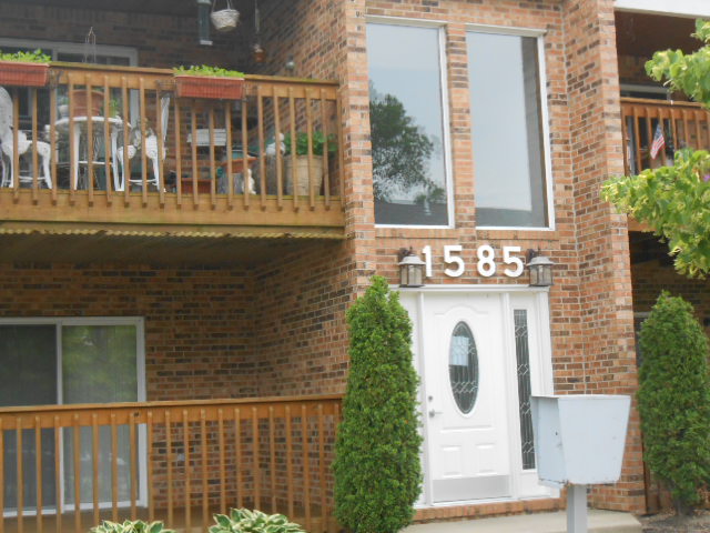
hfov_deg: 30.7
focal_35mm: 63
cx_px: 355
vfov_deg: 23.3
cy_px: 266
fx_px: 1292
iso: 320
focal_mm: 11.3
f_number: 5.6
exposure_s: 1/250
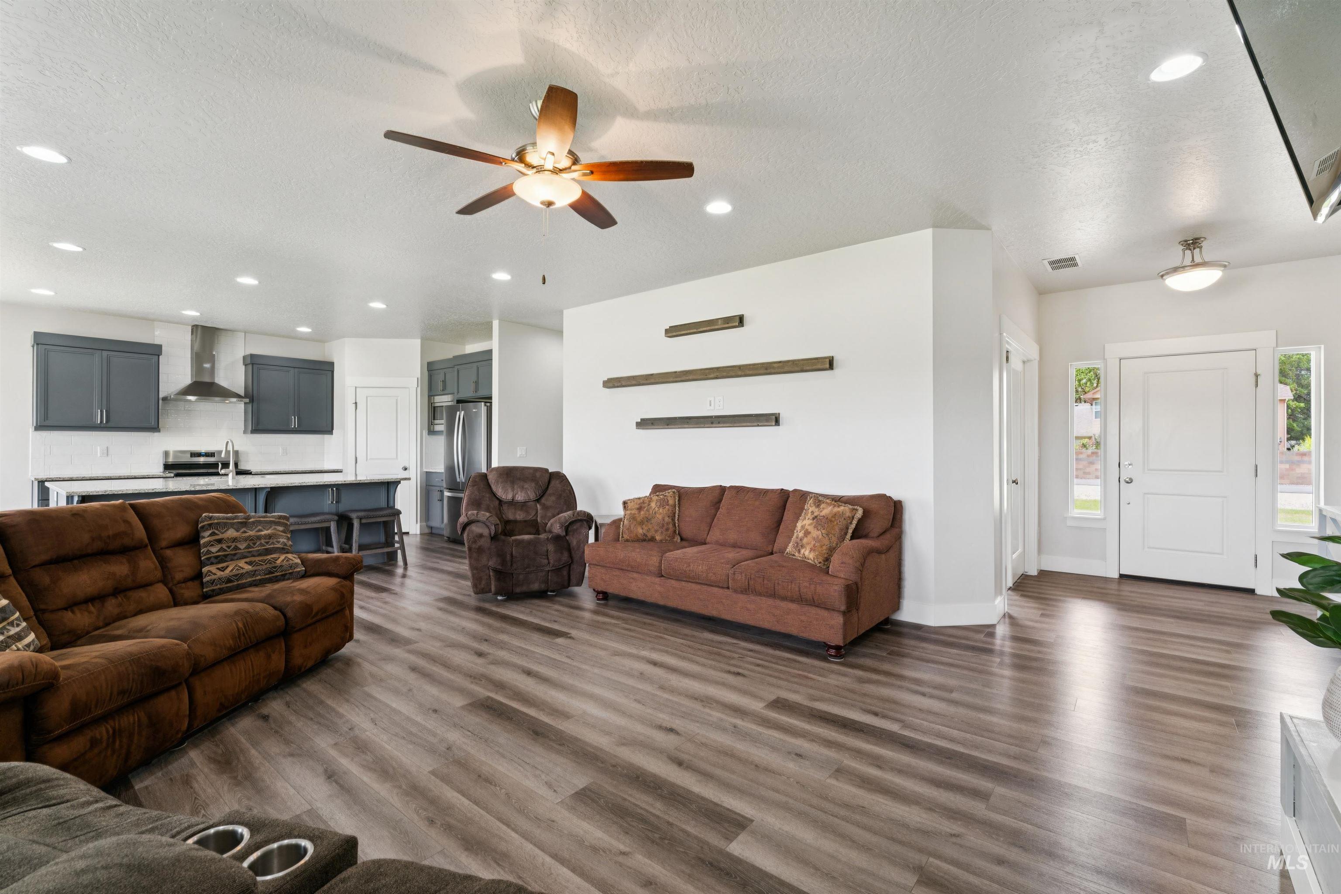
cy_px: 447
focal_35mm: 16
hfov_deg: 98.2
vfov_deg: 75.1
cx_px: 670
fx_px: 581
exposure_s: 1/13
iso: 400
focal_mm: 15.6
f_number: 13
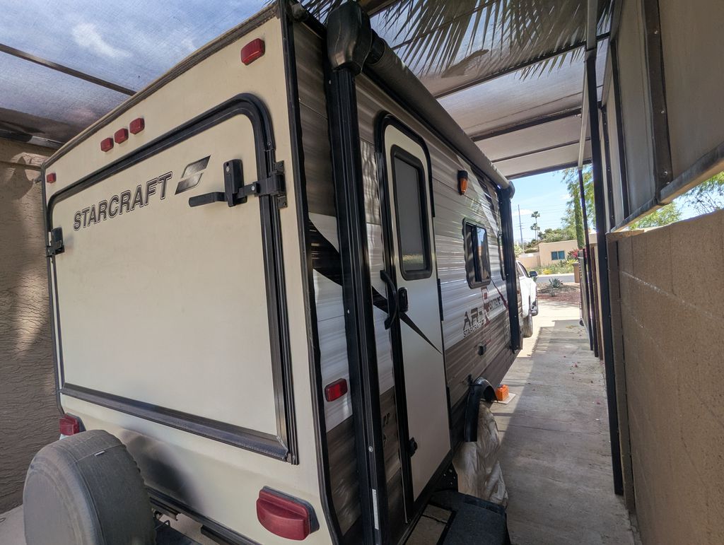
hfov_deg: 94.4
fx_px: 335
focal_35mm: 16
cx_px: 362
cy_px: 272
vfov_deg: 78.2
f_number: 2.2
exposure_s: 1/563
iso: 47
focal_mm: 2.35
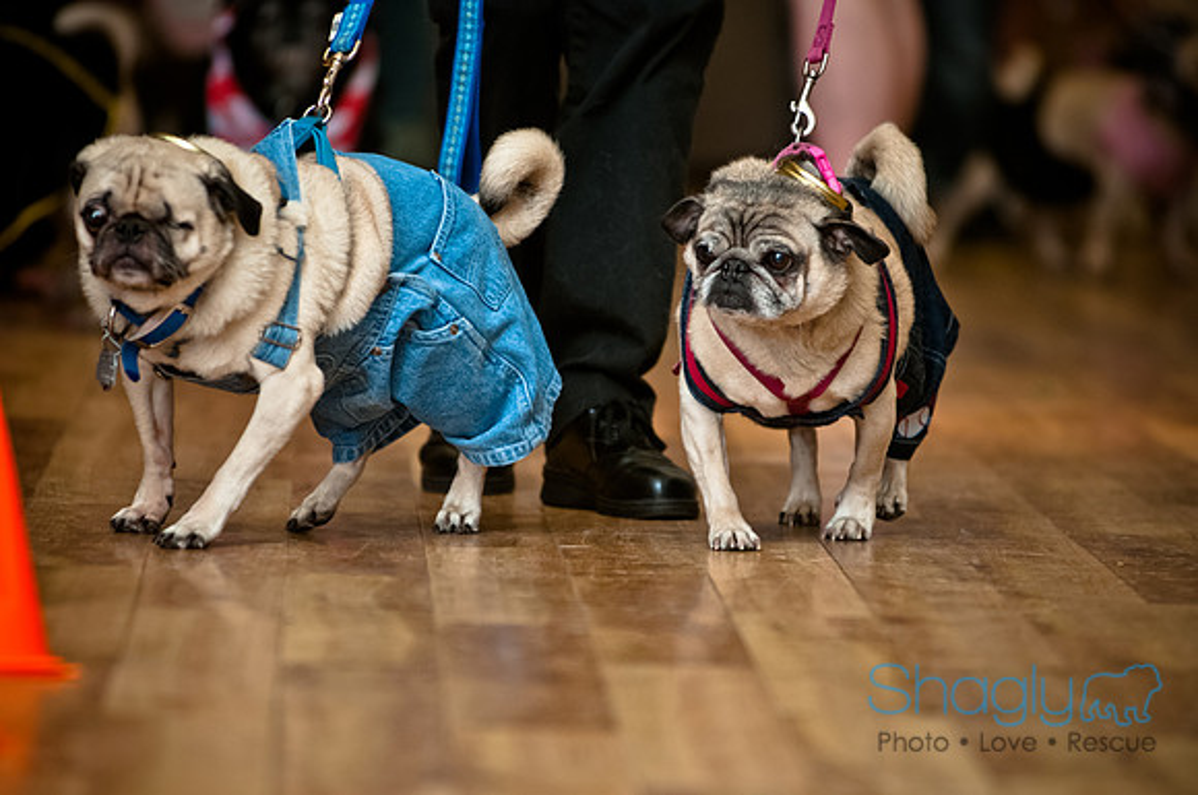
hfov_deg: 6.9
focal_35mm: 300
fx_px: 9969
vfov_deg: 4.6
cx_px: 599
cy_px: 398
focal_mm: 200
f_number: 2.8
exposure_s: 1/200
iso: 200
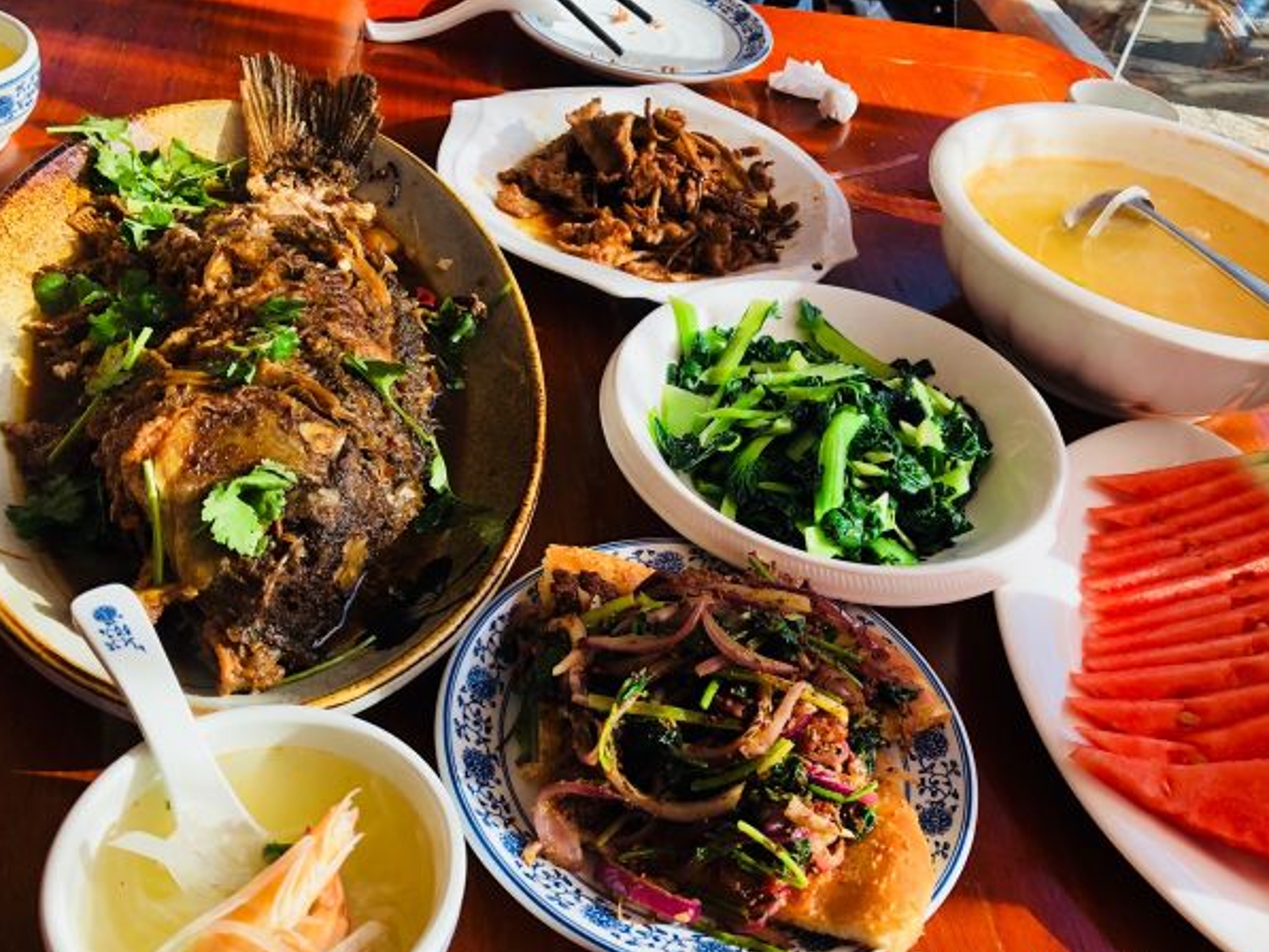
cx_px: 670
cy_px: 556
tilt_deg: -44.1
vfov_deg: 41.7
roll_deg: -13.5
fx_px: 1247
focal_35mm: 34
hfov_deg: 53.9
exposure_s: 1/361
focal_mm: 3.99
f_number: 1.8
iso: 20
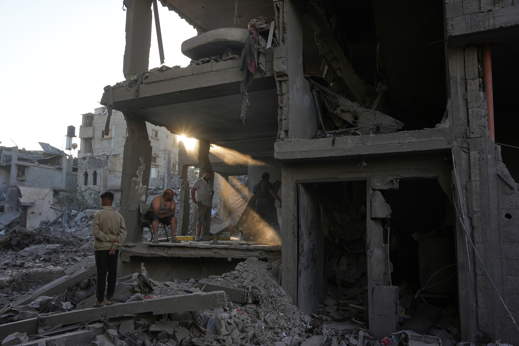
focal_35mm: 30
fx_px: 434
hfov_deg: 61.8
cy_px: 173
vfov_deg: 43.5
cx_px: 260
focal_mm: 30.1
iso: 100
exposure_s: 1/160
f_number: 6.3
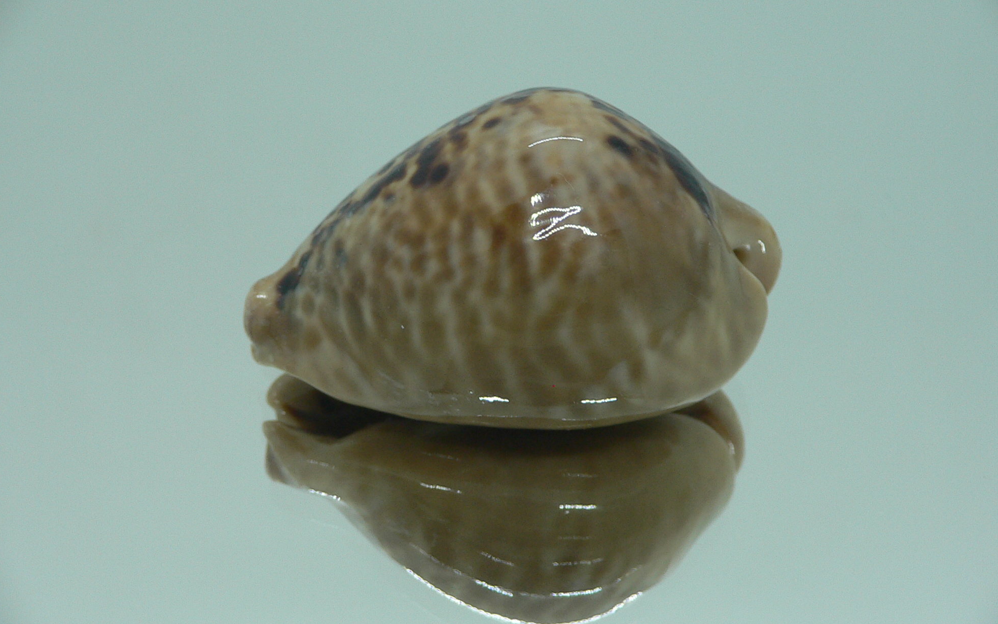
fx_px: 1034
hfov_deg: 51.5
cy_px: 310
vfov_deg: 33.6
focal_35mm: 38
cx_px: 496
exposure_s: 1/60
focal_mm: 4.6
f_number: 2.8
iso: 80
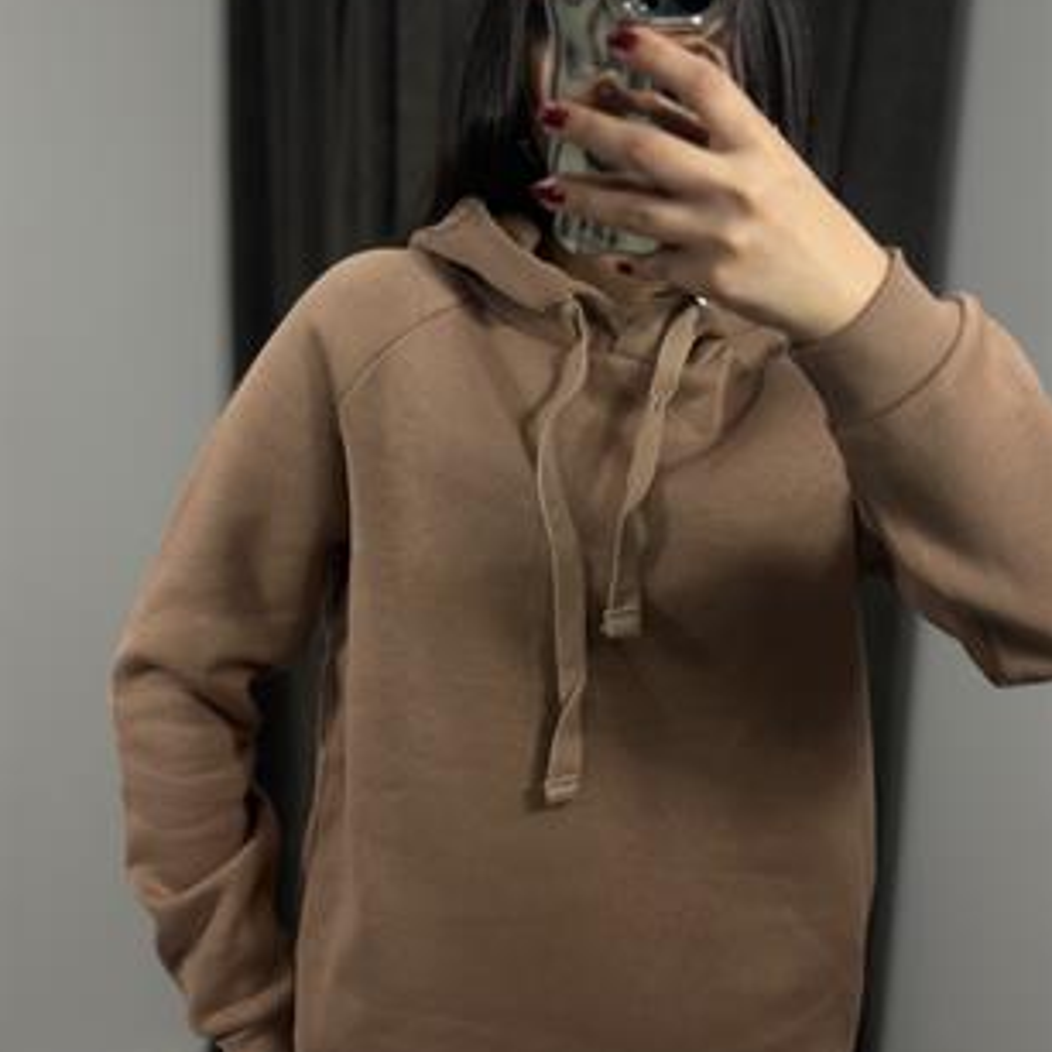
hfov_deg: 30.0
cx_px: 528
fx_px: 1960
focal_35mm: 57
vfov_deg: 30.0
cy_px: 605
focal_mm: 6.86
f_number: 1.78
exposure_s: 1/100
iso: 80
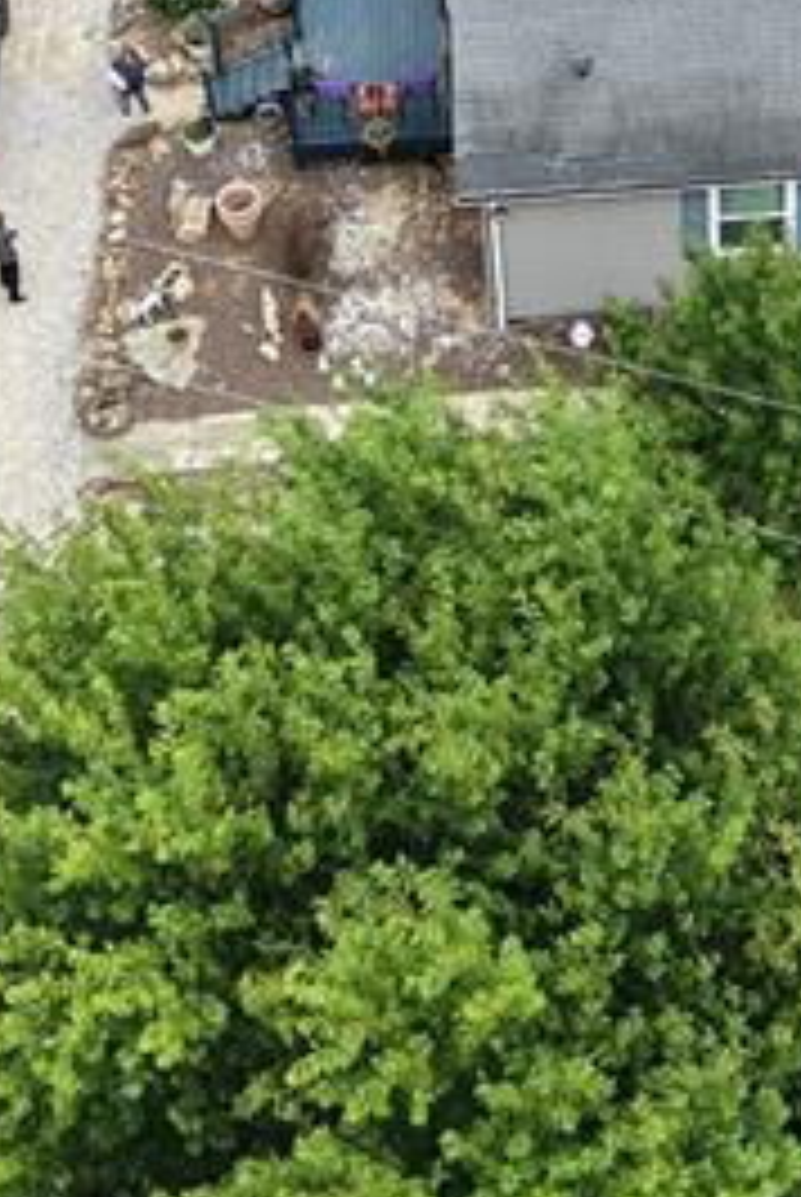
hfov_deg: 14.1
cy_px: -135
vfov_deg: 20.2
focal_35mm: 96
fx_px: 3195
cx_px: 724
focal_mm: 8.67
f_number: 1.8
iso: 110
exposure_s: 1/400
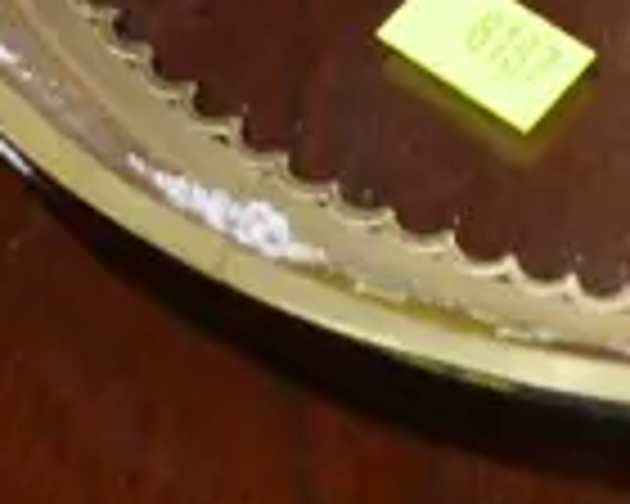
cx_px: 994
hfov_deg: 8.8
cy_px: -1087
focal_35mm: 214
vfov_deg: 6.5
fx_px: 3990
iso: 320
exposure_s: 1/60
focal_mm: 15
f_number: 3.6
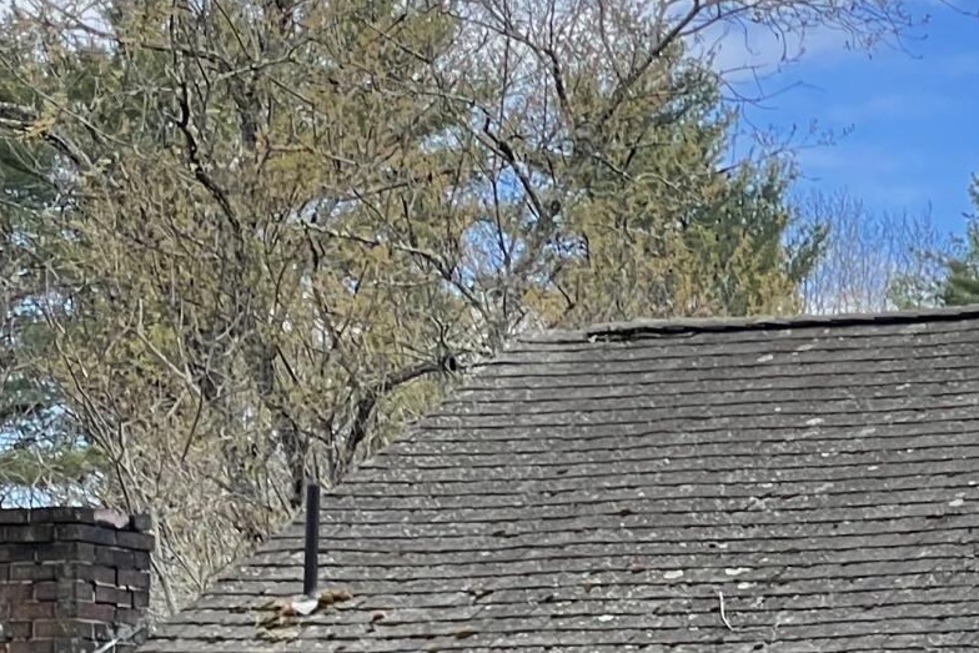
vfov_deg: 6.6
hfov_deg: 9.6
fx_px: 5630
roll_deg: +0.0
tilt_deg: +2.7
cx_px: 1487
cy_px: 959
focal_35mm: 207
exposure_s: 1/500
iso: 25
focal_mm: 6
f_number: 2
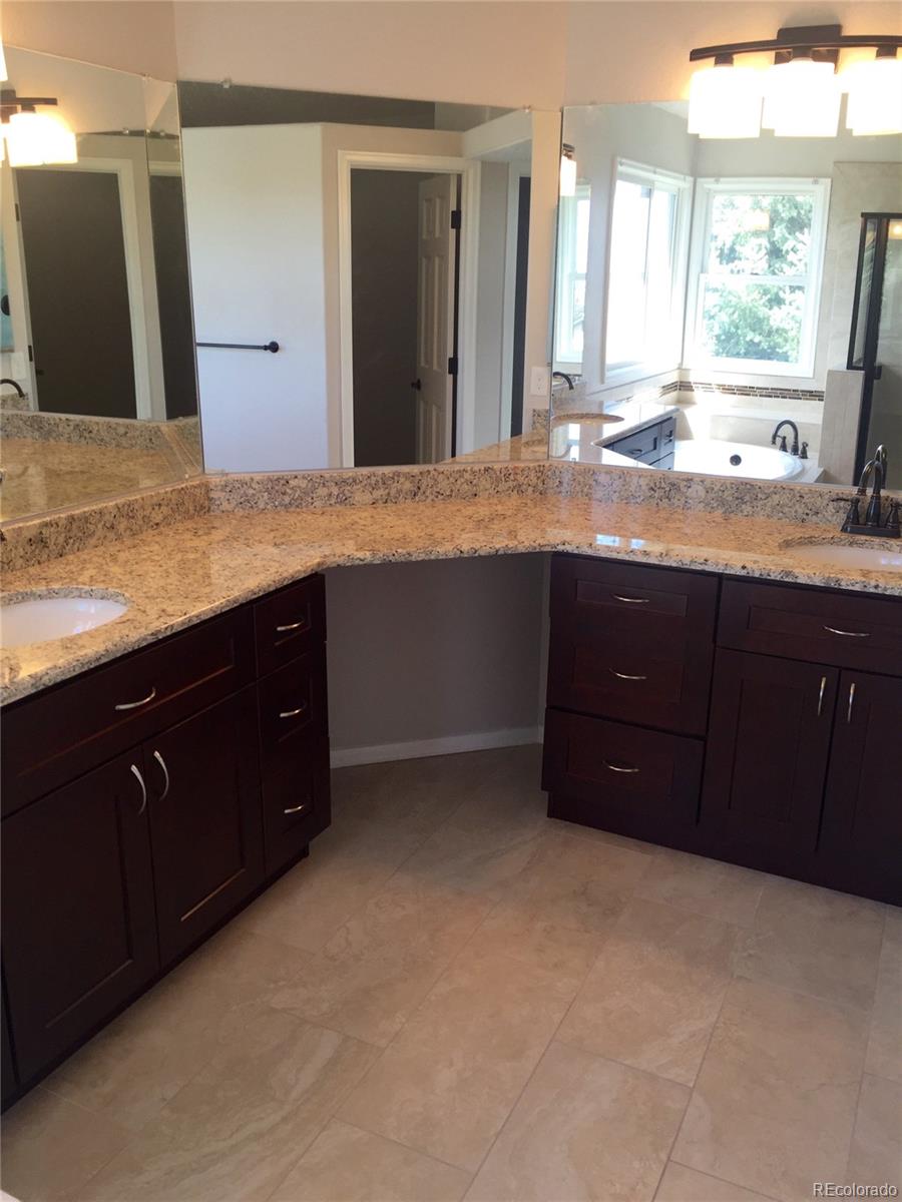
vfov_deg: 61.7
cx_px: 451
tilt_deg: -15.6
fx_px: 1008
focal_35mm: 29
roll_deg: -0.3
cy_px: 601
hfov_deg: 48.2
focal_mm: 4.15
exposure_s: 1/60
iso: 40
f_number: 2.2
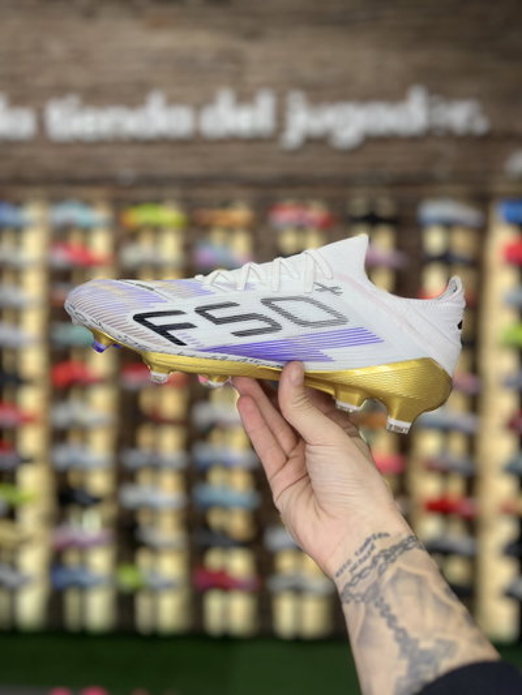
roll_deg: -0.9
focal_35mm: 26
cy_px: 348
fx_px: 523
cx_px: 261
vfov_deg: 67.3
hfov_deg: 53.1
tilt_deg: +0.7
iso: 80
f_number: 1.5
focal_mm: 5.7
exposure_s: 1/100
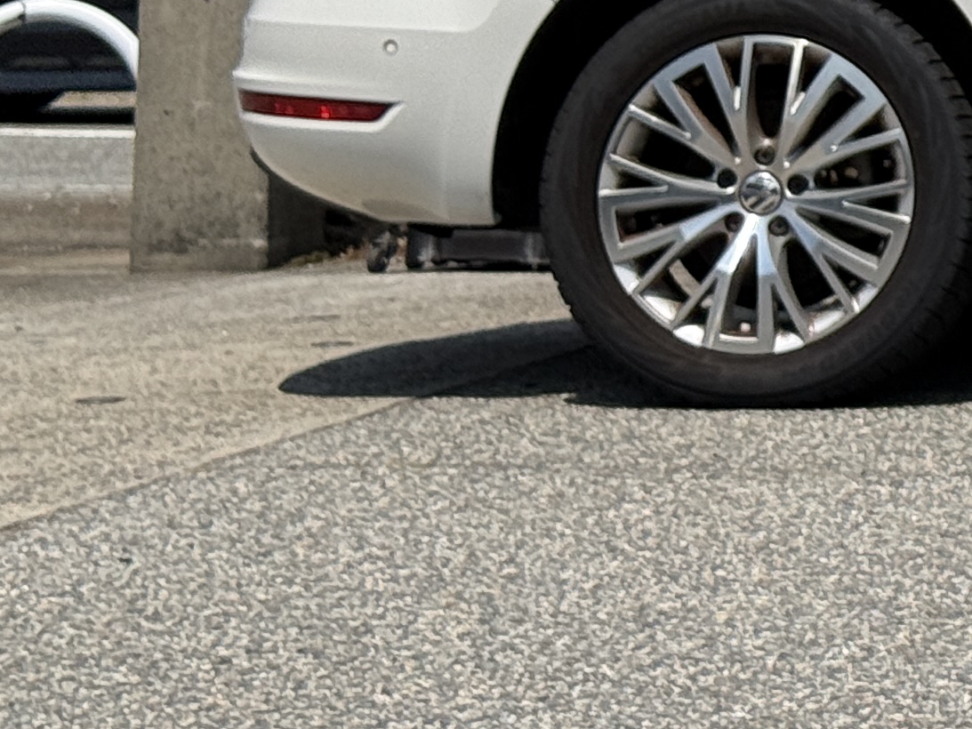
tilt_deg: +4.3
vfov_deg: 8.2
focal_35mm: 177
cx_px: 1765
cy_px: -425
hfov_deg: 10.5
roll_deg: -0.6
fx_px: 4971
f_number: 1.78
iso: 64
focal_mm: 6.76
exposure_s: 1/9901
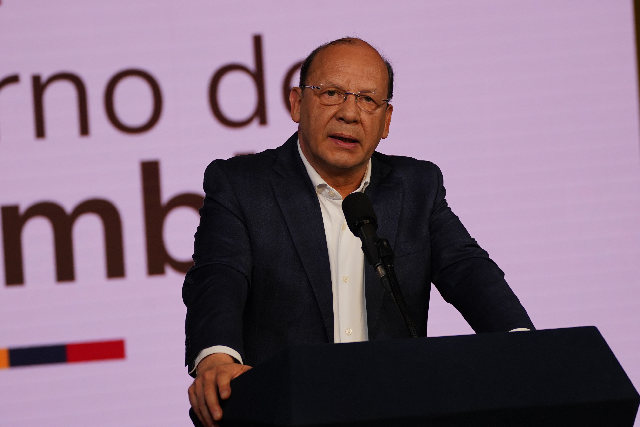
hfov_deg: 8.8
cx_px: 320
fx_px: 4160
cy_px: 214
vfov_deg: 5.9
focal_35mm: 234
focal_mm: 156
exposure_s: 1/160
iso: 1250
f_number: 5
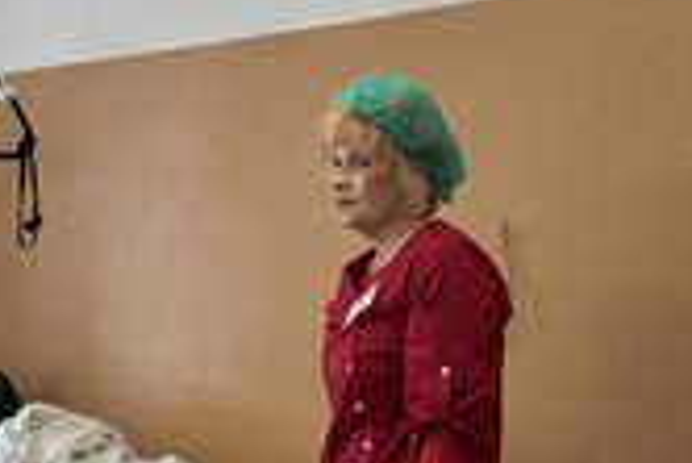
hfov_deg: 31.8
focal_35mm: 60
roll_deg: +1.0
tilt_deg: +1.8
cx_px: 75
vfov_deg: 22.7
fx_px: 1154
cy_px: 225
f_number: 1.78
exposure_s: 1/60
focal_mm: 6.76
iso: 250
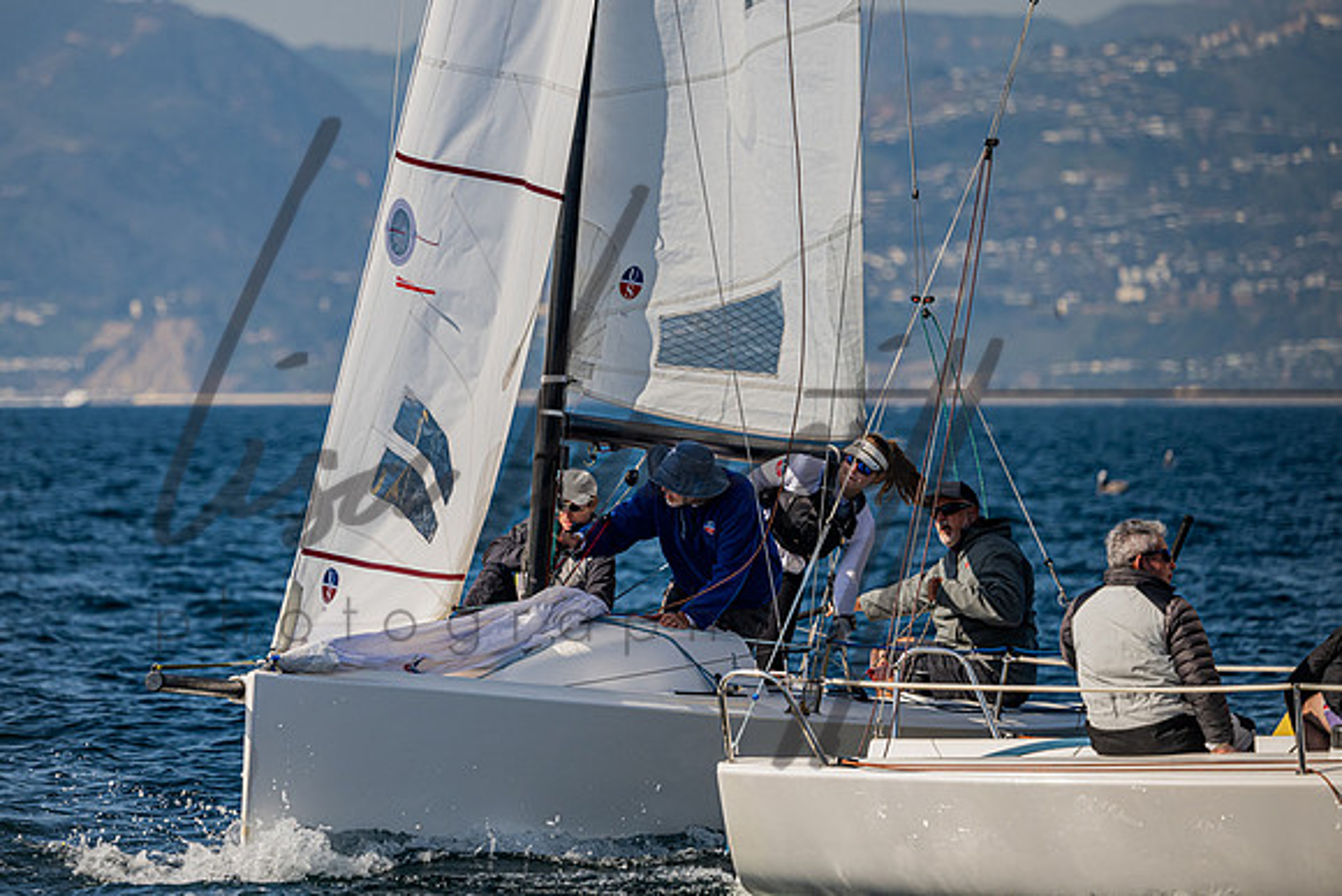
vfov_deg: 4.3
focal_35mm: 319
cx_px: 519
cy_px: 347
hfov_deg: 6.4
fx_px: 11910
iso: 400
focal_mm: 260
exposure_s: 1/4000
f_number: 5
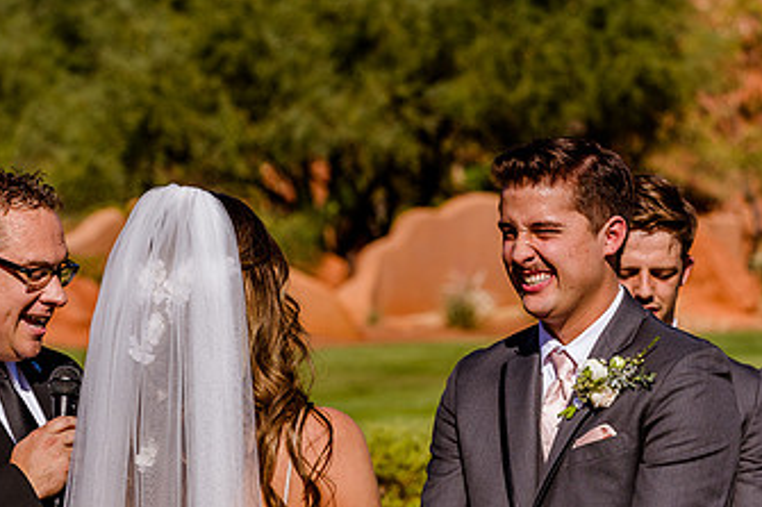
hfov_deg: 7.3
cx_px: 528
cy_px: 315
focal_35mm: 282
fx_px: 5966
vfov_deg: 4.9
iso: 200
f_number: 7.1
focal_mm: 155
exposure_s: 1/800
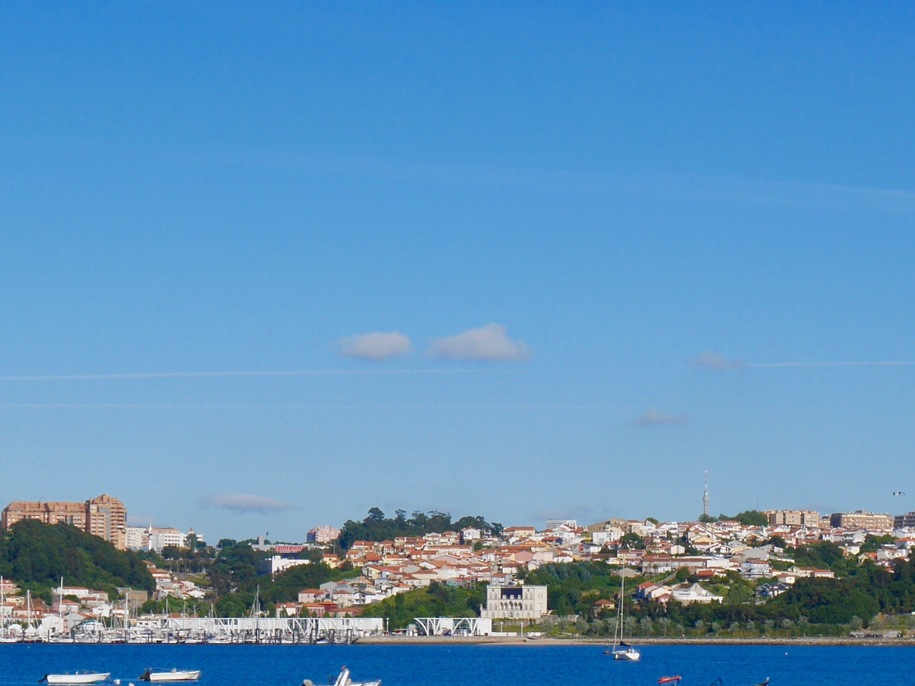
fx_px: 3119
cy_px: 539
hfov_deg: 16.6
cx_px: 739
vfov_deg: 12.5
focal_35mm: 118
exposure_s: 1/500
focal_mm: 25
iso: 200
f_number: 11
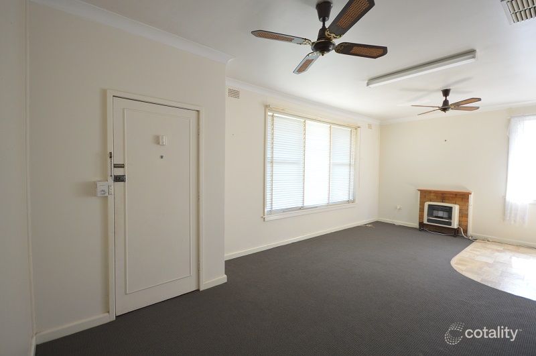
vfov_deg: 71.9
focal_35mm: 16
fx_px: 245
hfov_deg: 95.1
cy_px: 178
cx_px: 268
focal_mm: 11
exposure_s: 1/60
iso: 640
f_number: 4.2
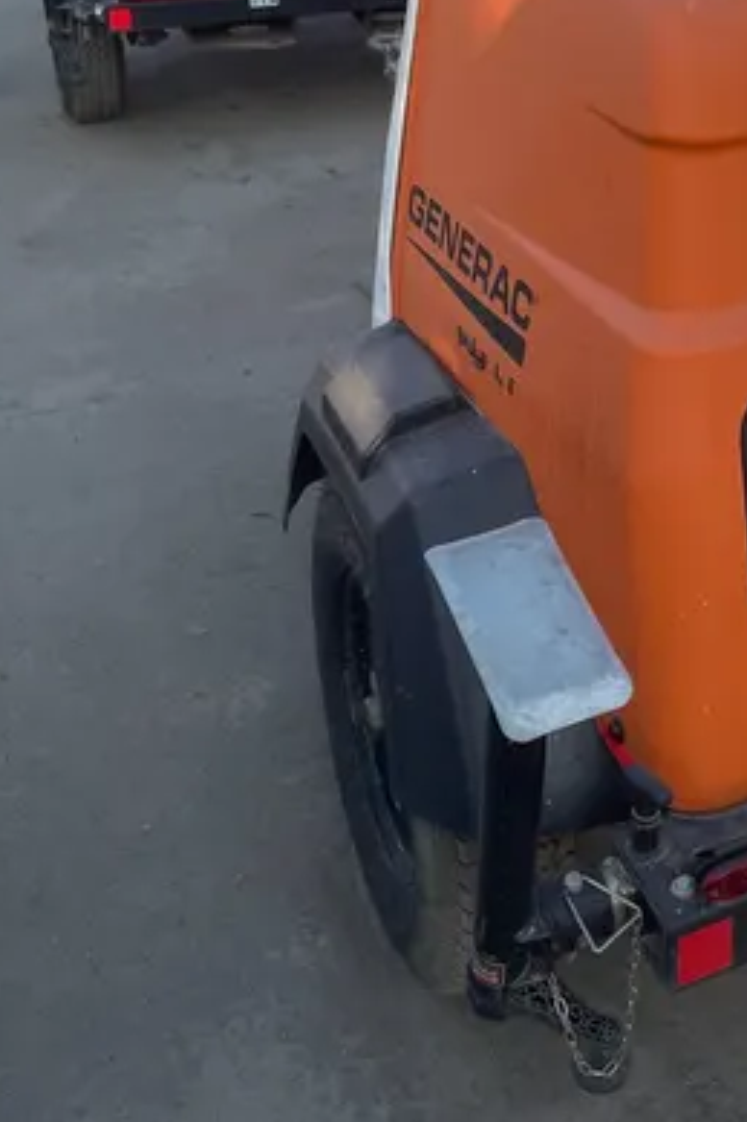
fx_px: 1589
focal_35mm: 51
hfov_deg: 25.1
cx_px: 761
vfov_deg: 36.6
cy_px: 125
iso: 50
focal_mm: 4.2
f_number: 1.6
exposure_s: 1/1511
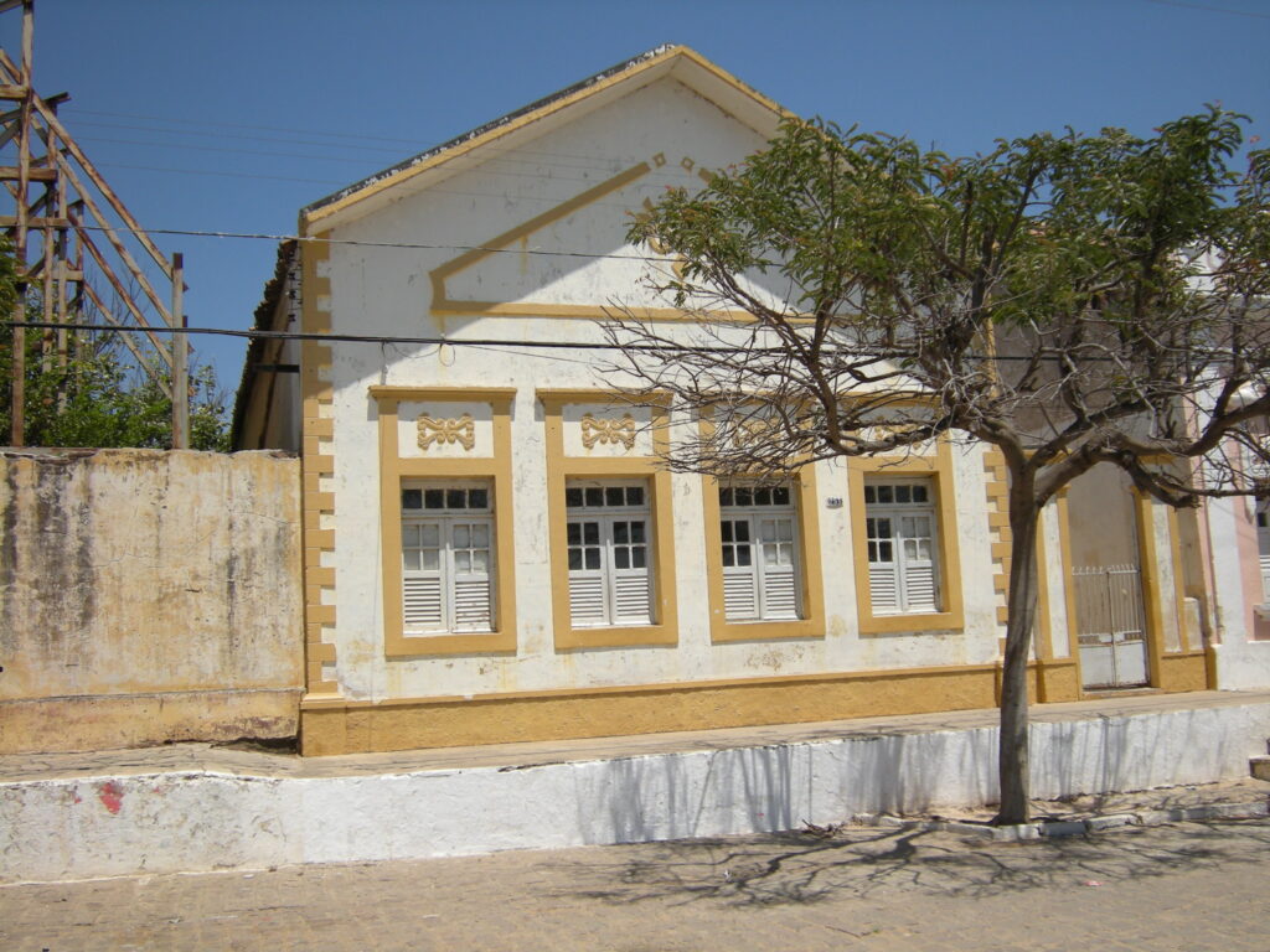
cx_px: 635
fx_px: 1394
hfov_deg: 49.0
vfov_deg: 37.7
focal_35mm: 38
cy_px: 476
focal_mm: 6.3
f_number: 6.4
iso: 64
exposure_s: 1/313
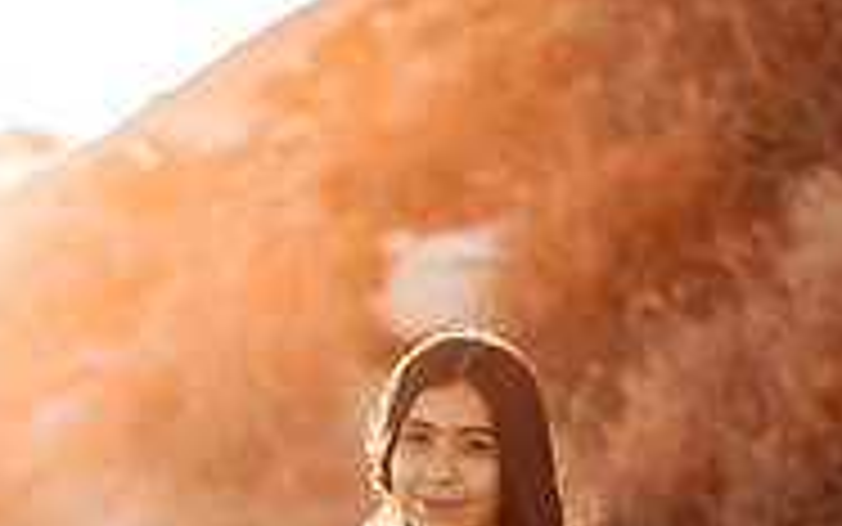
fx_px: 3259
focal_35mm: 142
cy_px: 787
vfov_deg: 9.0
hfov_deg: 14.7
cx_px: 419
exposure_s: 1/3200
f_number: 1.4
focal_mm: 58
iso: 80
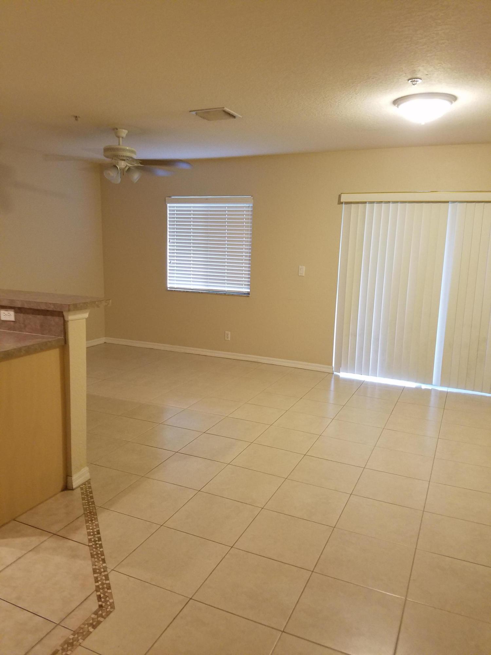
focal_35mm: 26
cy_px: 328
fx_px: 492
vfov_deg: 67.3
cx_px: 246
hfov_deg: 53.1
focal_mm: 4.2
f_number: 1.7
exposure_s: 1/24
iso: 160
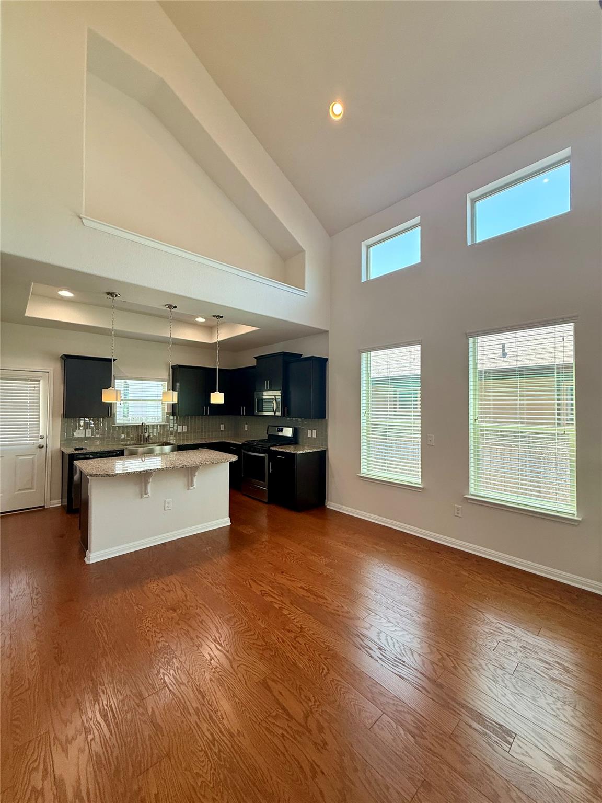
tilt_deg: +1.5
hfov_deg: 85.7
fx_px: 325
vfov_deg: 102.1
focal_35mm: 14
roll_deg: -0.9
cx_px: 301
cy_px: 402
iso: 160
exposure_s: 1/120
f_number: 2.2
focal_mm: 2.22
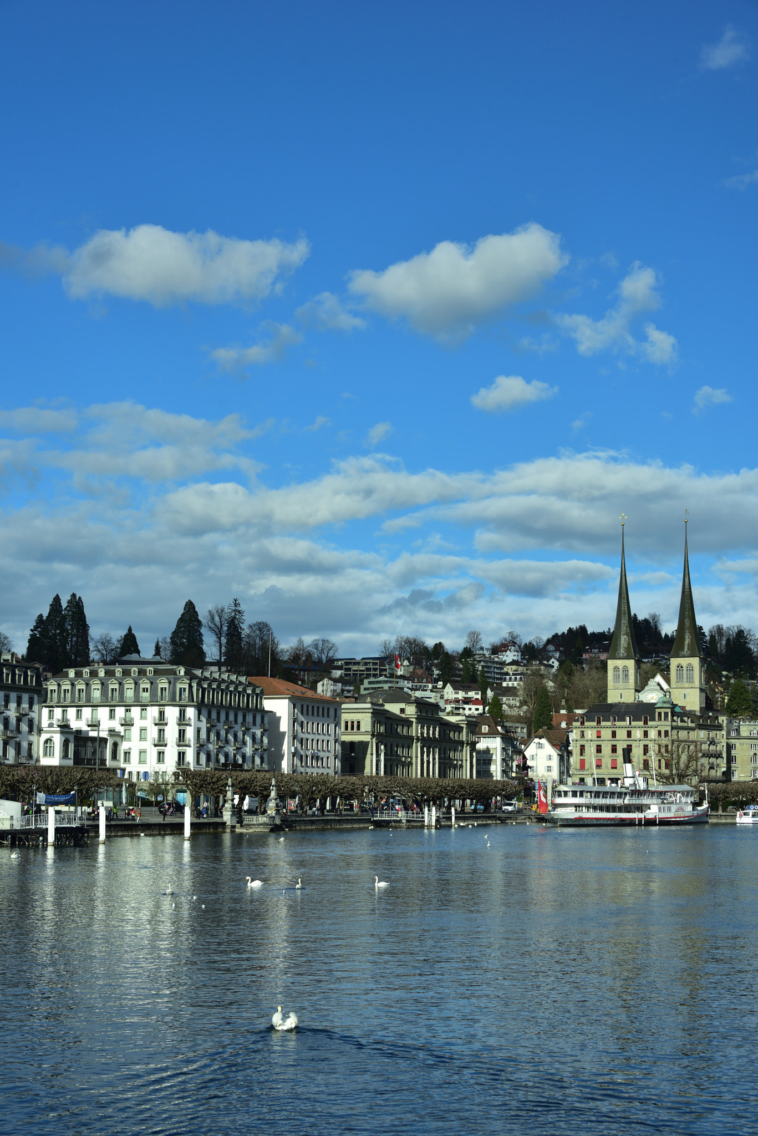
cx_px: 379
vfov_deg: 41.1
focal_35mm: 48
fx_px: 1515
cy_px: 568
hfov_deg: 28.1
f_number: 8
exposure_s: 1/400
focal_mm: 48
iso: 200
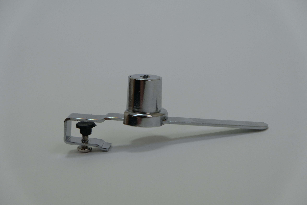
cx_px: 154
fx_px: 571
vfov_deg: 20.3
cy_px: 102
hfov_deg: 30.1
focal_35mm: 67
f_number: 4
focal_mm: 44.4
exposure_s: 1/125
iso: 640
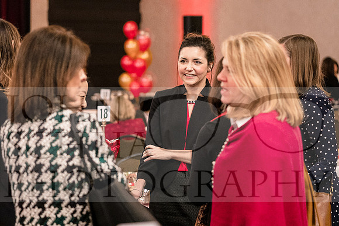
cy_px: 113
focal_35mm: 105
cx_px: 170
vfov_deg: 13.0
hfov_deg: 19.5
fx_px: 989
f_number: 2.8
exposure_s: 1/60
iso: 6400
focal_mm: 70
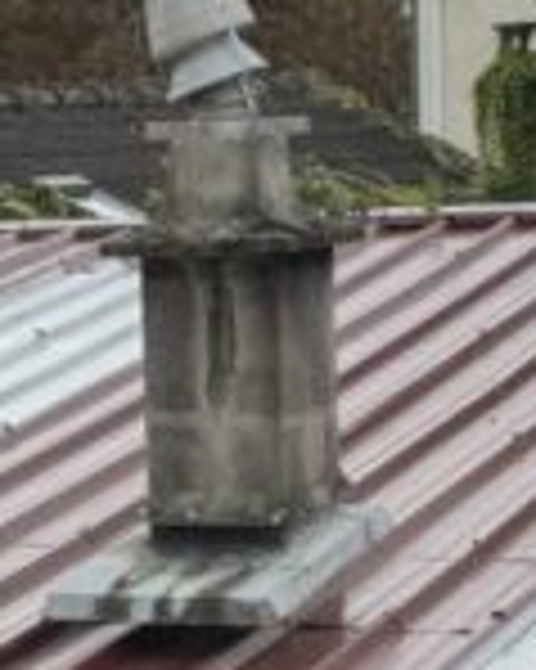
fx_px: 3196
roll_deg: +1.1
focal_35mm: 161
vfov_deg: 11.8
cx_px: 59
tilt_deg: -5.8
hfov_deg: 9.5
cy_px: 683
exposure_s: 1/3096
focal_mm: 6.76
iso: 80
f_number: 1.78
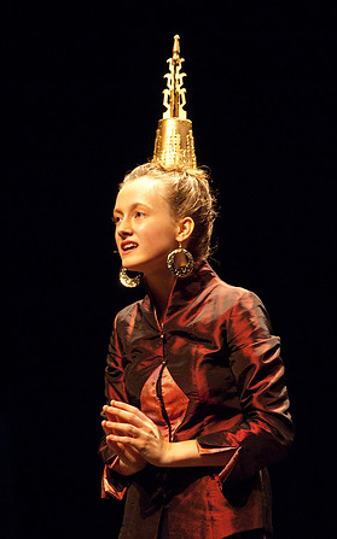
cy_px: 270
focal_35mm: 224
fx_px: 3288
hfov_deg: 5.9
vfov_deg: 9.4
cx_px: 162
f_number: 2.8
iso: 1600
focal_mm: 145
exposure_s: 1/125
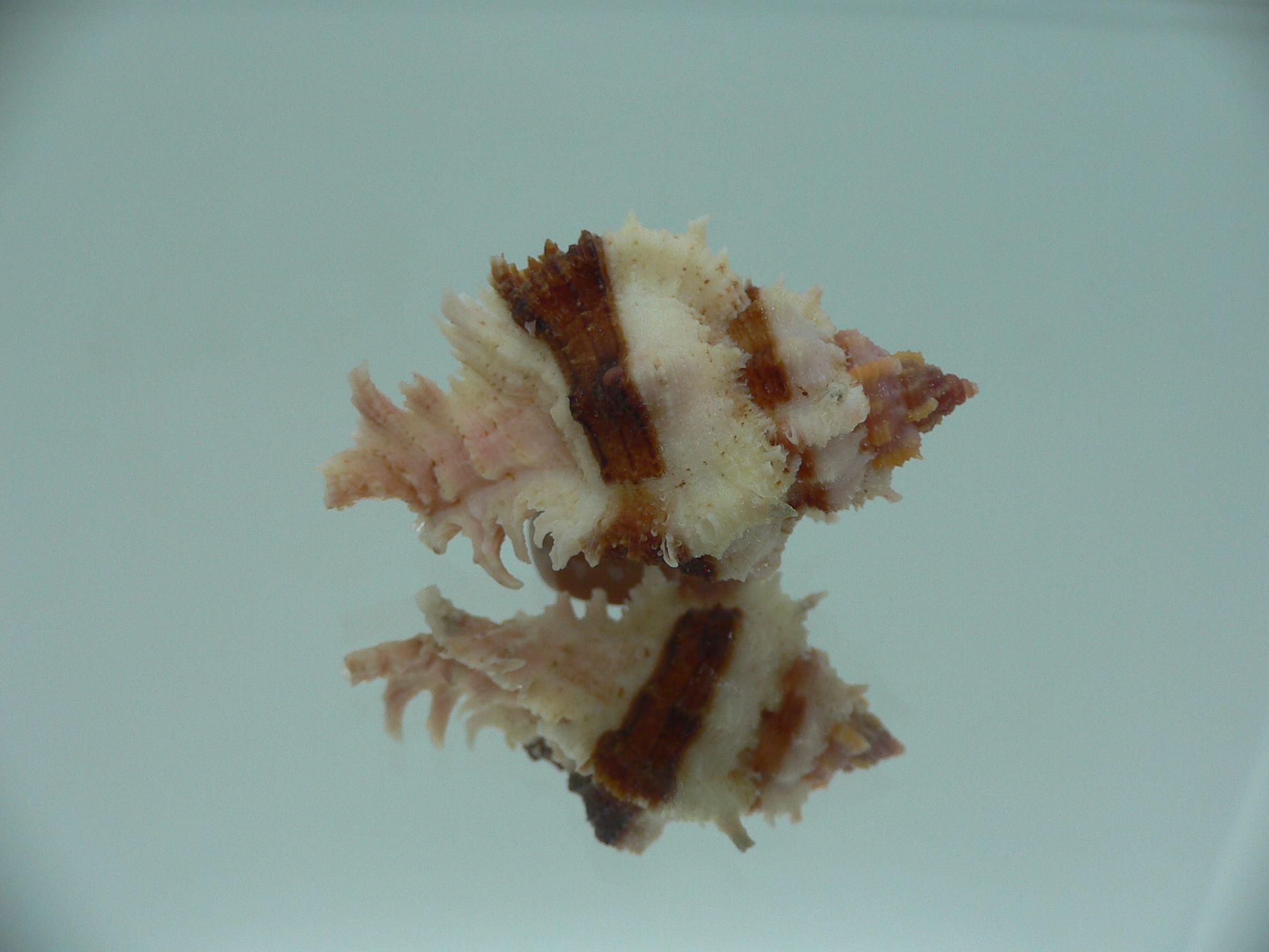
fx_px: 1283
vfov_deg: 40.7
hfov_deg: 52.6
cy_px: 476
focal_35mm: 35
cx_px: 634
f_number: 2.8
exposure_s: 1/60
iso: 80
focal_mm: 4.6
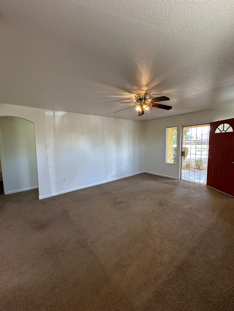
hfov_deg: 85.7
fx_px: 126
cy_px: 156
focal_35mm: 14
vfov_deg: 102.1
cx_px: 117
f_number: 2.2
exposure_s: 1/120
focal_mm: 2.22
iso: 250
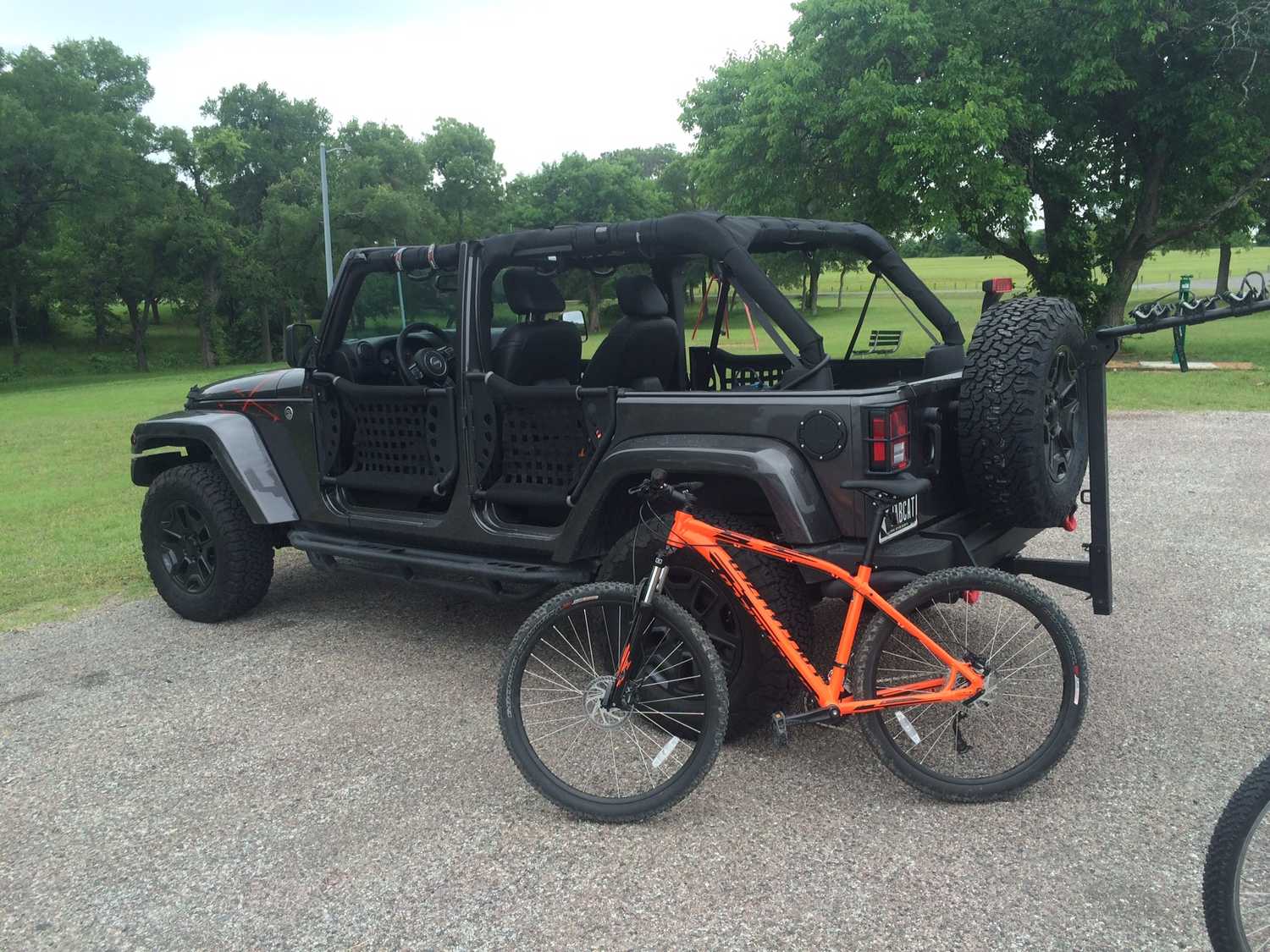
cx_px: 635
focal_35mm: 29
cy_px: 476
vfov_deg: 48.2
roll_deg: +0.3
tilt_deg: -8.5
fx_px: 1064
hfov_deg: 61.7
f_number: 2.2
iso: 32
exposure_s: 1/746
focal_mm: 4.15
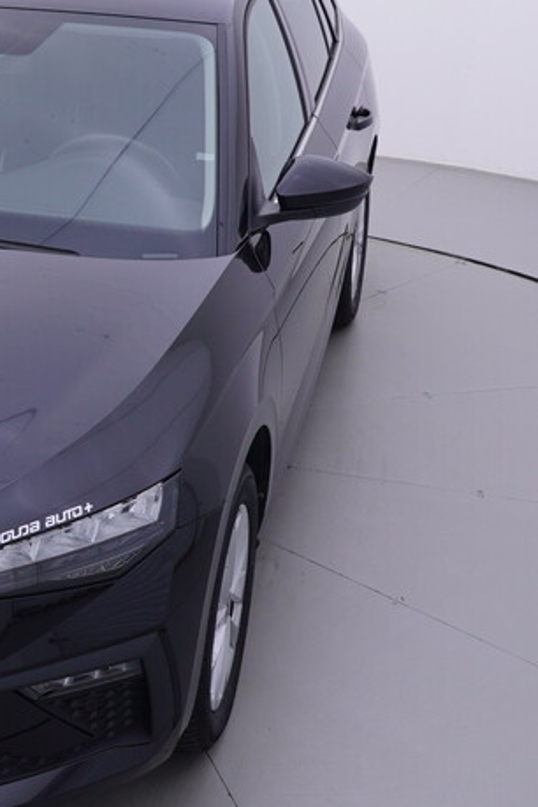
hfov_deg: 18.4
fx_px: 1582
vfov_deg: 28.5
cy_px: 280
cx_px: -81
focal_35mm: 71
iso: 200
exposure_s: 1/80
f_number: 5
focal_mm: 15
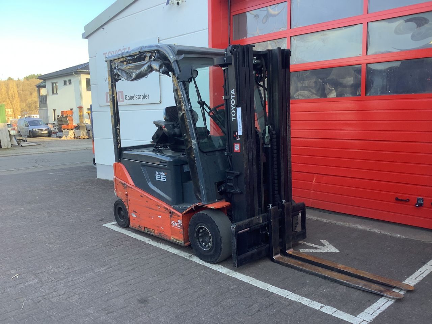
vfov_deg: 45.4
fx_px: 387
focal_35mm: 31
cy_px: 162
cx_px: 216
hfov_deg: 58.4
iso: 40
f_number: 2.4
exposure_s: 1/100
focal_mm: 3.3
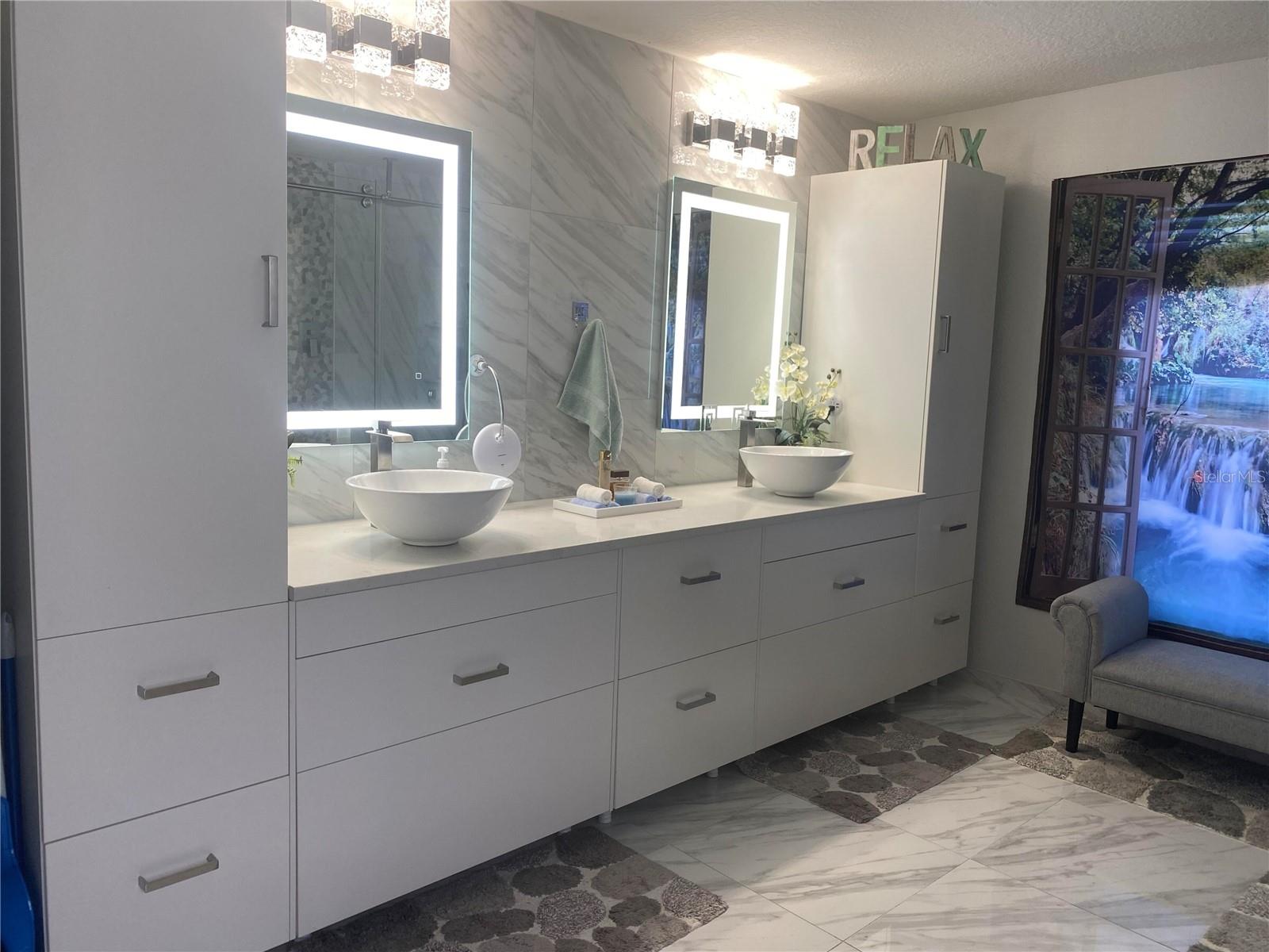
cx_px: 634
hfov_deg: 67.3
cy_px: 476
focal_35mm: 26
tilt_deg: -7.1
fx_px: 953
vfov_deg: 53.1
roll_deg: -2.7
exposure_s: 1/120
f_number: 1.8
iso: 64
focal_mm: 4.25
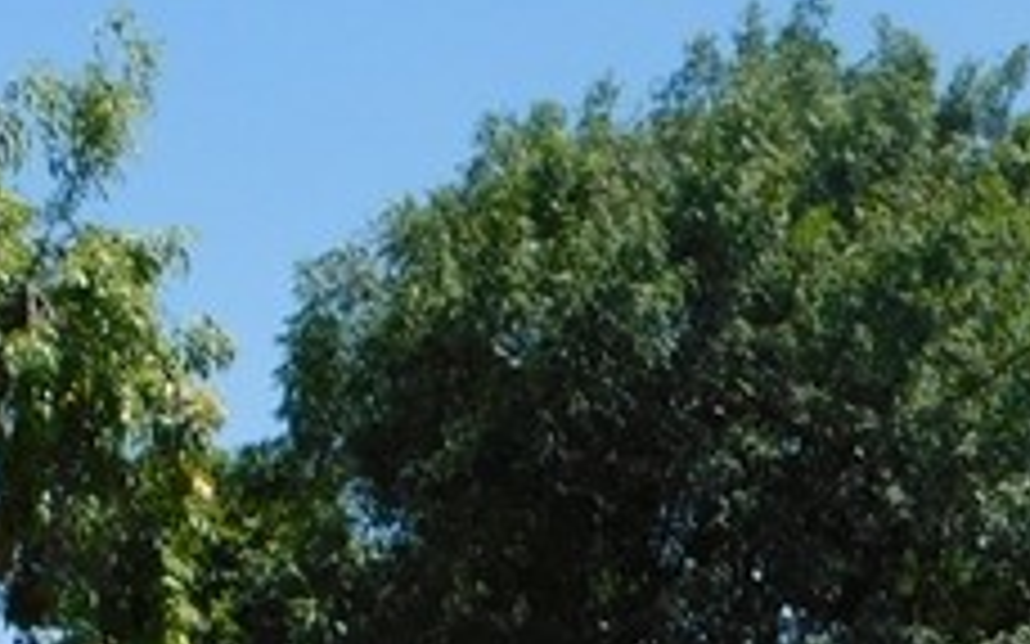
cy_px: 1486
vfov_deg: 10.5
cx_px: 706
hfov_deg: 19.0
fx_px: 3059
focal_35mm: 109
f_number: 3
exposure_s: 1/1500
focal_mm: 4
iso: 125
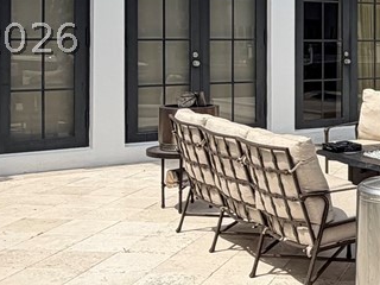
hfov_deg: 25.3
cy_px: 38
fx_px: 768
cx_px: 443
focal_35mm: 70
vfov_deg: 20.7
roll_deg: -0.1
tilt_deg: +0.8
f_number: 2.2
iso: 20
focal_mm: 2.22
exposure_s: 1/1656
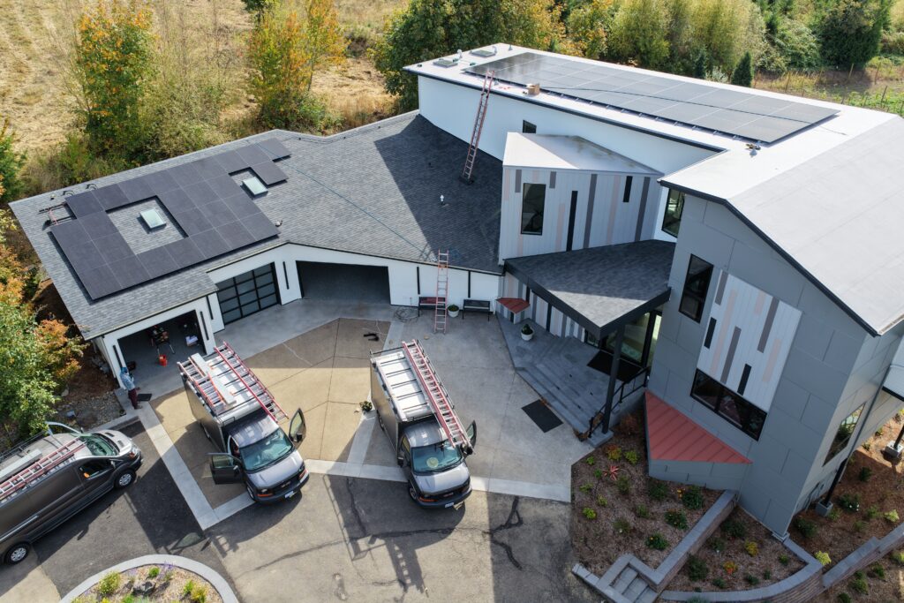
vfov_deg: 46.4
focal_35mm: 28
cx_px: 452
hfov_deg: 65.5
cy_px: 302
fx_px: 703
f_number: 2.8
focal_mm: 14.45
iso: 100
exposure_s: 1/240
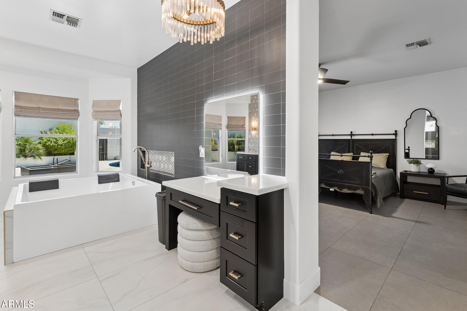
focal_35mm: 16
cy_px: 142
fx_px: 208
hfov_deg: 96.7
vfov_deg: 73.6
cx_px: 242
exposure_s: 1/8
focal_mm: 14
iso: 320
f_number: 9
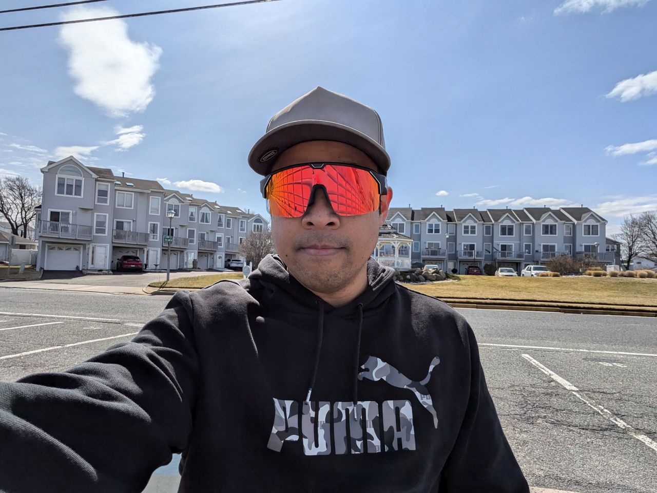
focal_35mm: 21
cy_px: 246
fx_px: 399
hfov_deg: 79.0
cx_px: 328
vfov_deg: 63.4
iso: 46
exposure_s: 1/3906
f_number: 2.2
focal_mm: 2.74
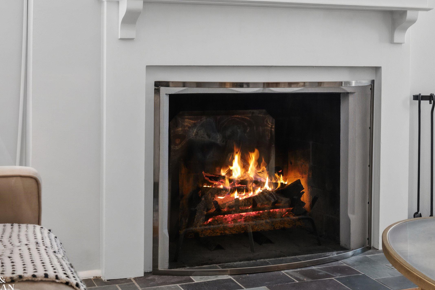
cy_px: 90
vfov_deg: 22.9
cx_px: 267
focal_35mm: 59
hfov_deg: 33.8
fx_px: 713
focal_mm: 27
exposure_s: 1/4
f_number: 8
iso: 800
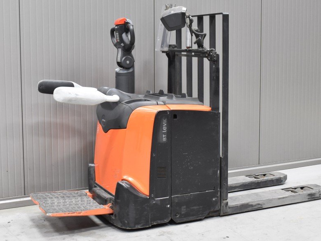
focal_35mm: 58
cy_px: 99
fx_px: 538
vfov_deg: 25.2
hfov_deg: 33.2
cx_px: 154
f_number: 5
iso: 1600
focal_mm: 26
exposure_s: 1/25
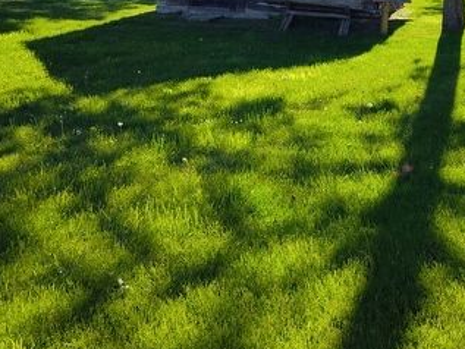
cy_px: -10
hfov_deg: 32.9
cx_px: 320
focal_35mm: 58
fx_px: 779
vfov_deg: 24.0
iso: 100
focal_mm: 5.56
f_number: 1.8
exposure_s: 1/1263
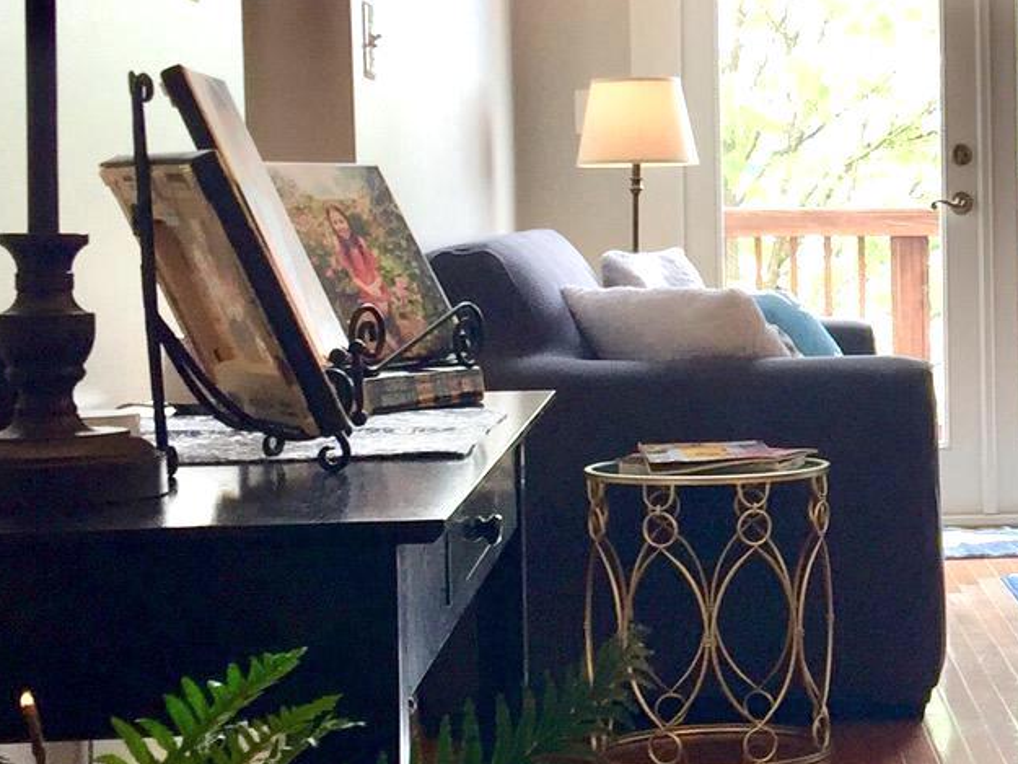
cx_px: 1130
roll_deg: +0.4
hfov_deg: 19.7
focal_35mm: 95
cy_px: 412
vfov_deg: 15.6
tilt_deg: -3.4
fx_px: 2794
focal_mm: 4.15
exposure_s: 1/60
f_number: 2.2
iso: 40
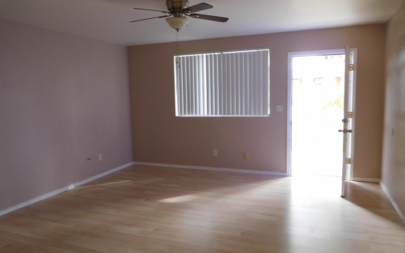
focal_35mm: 27
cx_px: 200
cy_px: 127
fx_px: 298
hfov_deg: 68.4
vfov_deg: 46.0
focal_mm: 4.5
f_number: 3.4
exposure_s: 1/30
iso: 280
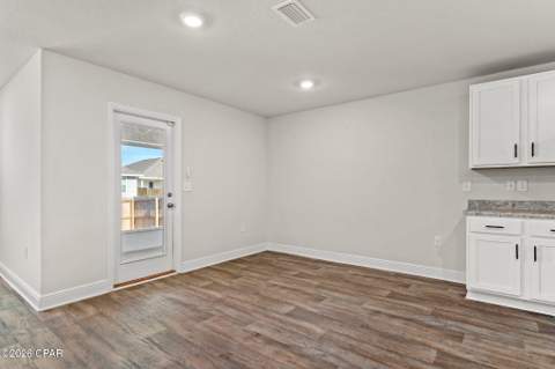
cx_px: 278
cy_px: 184
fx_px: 277
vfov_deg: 67.3
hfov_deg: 90.1
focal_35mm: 18
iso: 400
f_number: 8
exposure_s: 1/2
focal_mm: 18
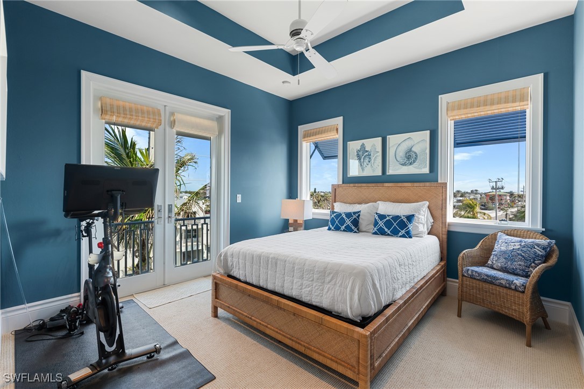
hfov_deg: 96.8
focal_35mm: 16
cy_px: 194
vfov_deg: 73.7
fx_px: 259
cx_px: 292
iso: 200
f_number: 9
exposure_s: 1/5
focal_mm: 16
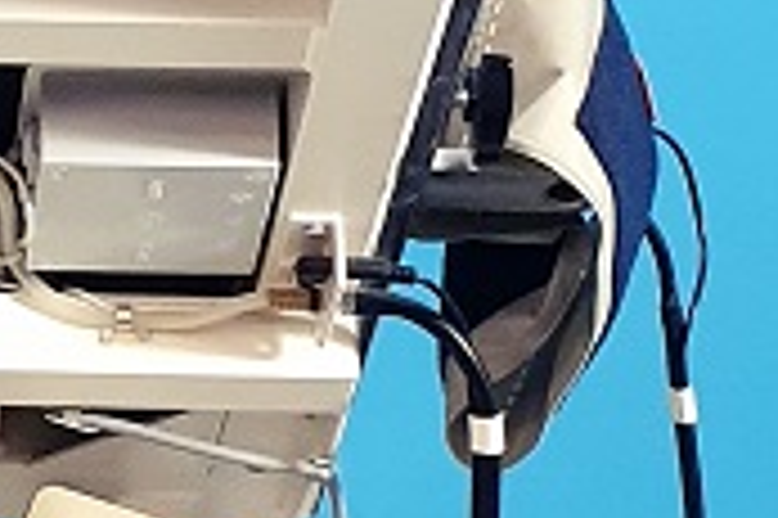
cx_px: -337
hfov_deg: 10.6
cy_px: 198
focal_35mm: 189
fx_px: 4081
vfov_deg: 7.3
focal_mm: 4.3
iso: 320
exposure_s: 1/25
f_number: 2.4
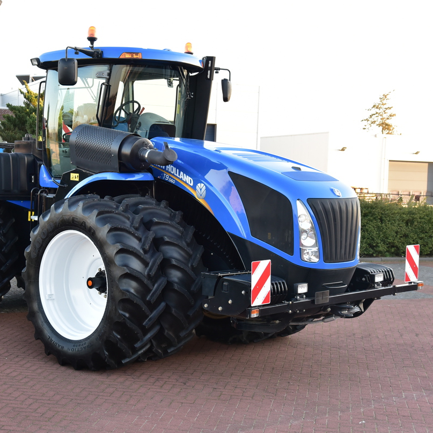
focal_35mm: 62
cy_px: 208
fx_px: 877
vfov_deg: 27.7
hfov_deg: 27.6
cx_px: 147
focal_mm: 46
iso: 1250
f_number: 6.3
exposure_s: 1/250
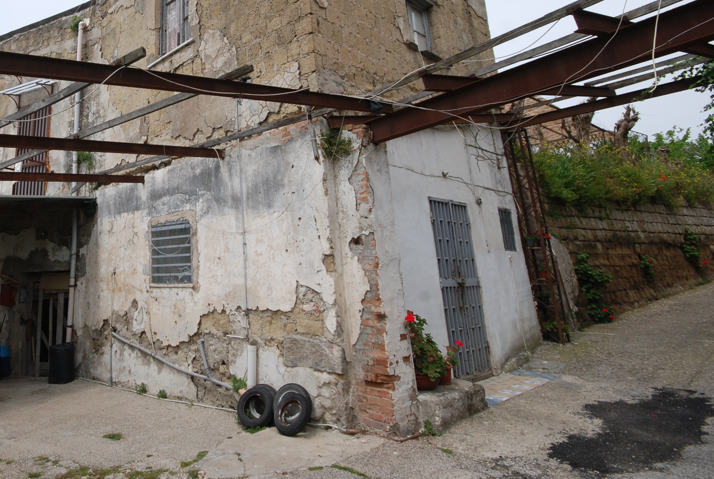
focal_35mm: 23
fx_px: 457
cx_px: 170
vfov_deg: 53.8
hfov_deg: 70.4
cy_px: 145
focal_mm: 10
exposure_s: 1/320
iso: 250
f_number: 9
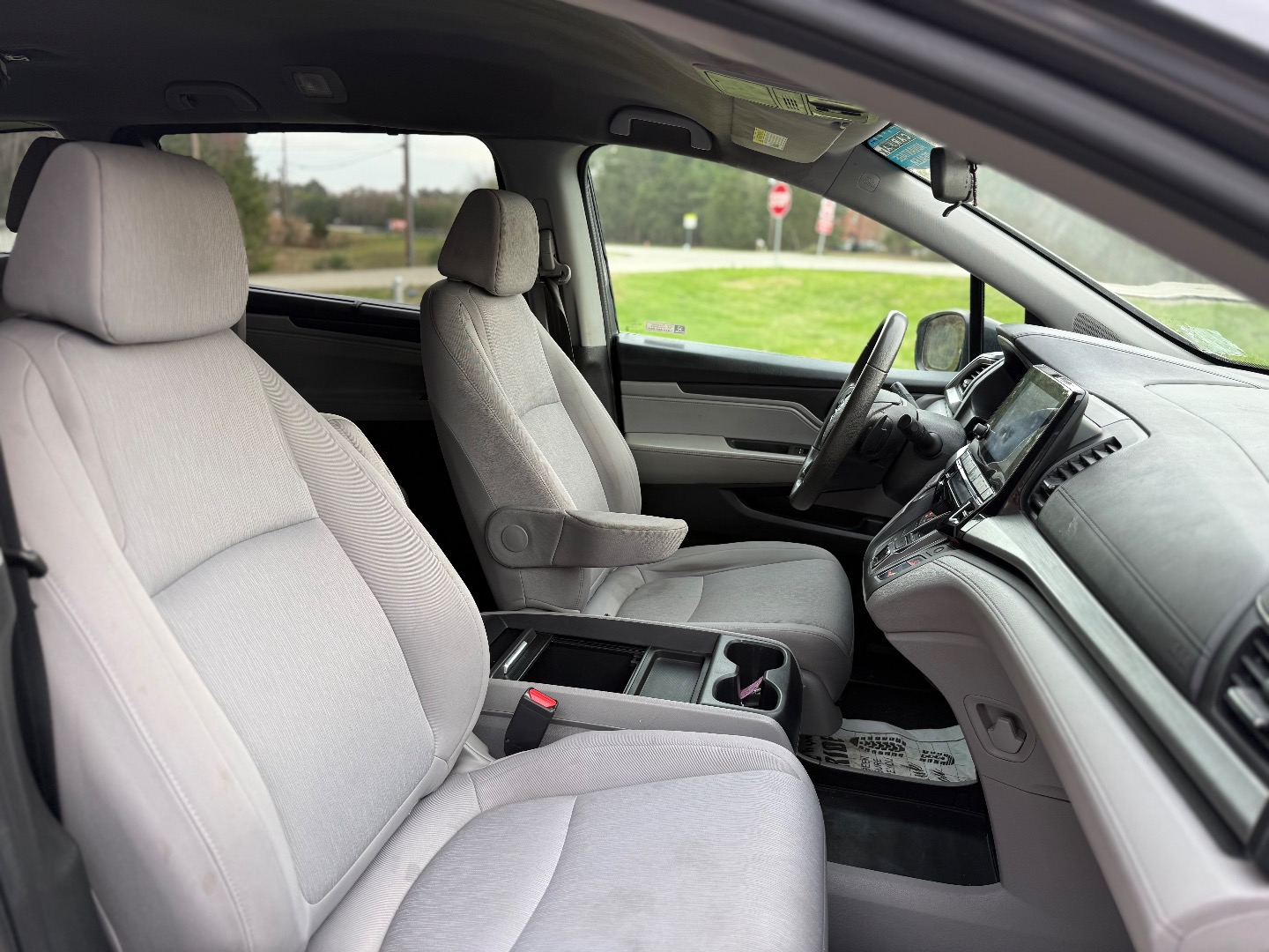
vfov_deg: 56.8
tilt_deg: -14.2
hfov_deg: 71.6
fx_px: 880
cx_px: 634
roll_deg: -2.8
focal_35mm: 24
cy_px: 476
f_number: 1.78
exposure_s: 1/121
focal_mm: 6.76
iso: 80
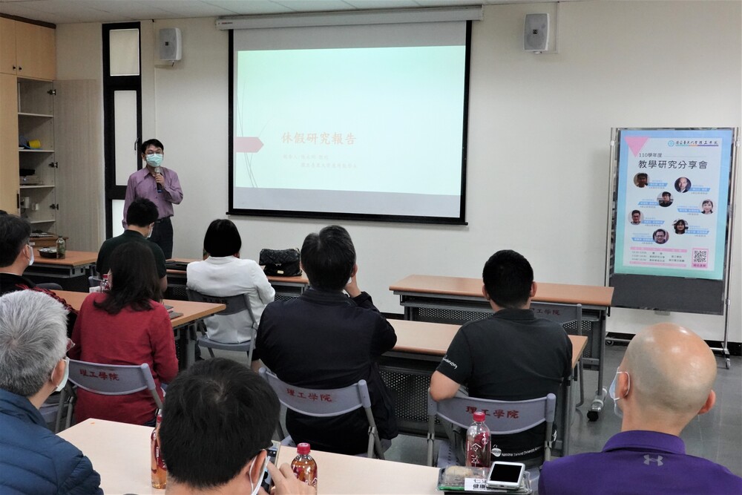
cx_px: 371
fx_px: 825
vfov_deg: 33.4
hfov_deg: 48.5
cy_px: 248
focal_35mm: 40
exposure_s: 1/40
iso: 2000
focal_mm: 14.69
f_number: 11
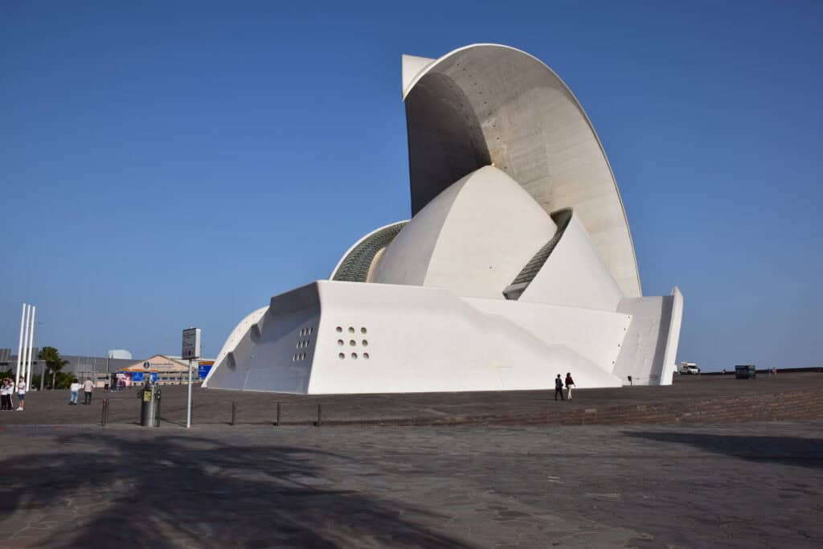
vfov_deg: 43.6
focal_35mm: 30
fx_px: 686
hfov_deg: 61.9
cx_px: 412
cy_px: 274
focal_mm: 20
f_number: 13
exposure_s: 1/640
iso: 200
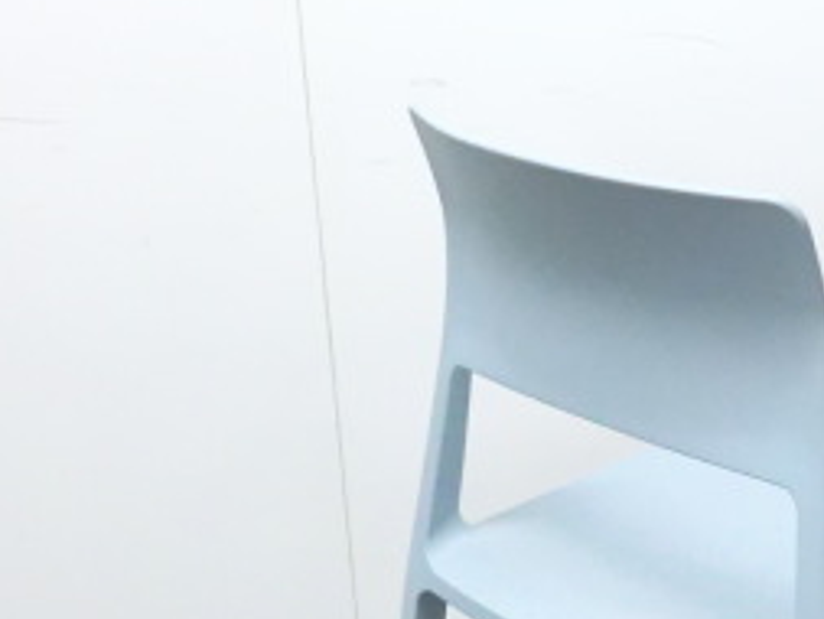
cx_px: 775
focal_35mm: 96
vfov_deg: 15.3
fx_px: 2286
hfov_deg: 20.0
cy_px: 547
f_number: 3.9
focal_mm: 6.9
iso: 800
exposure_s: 1/30
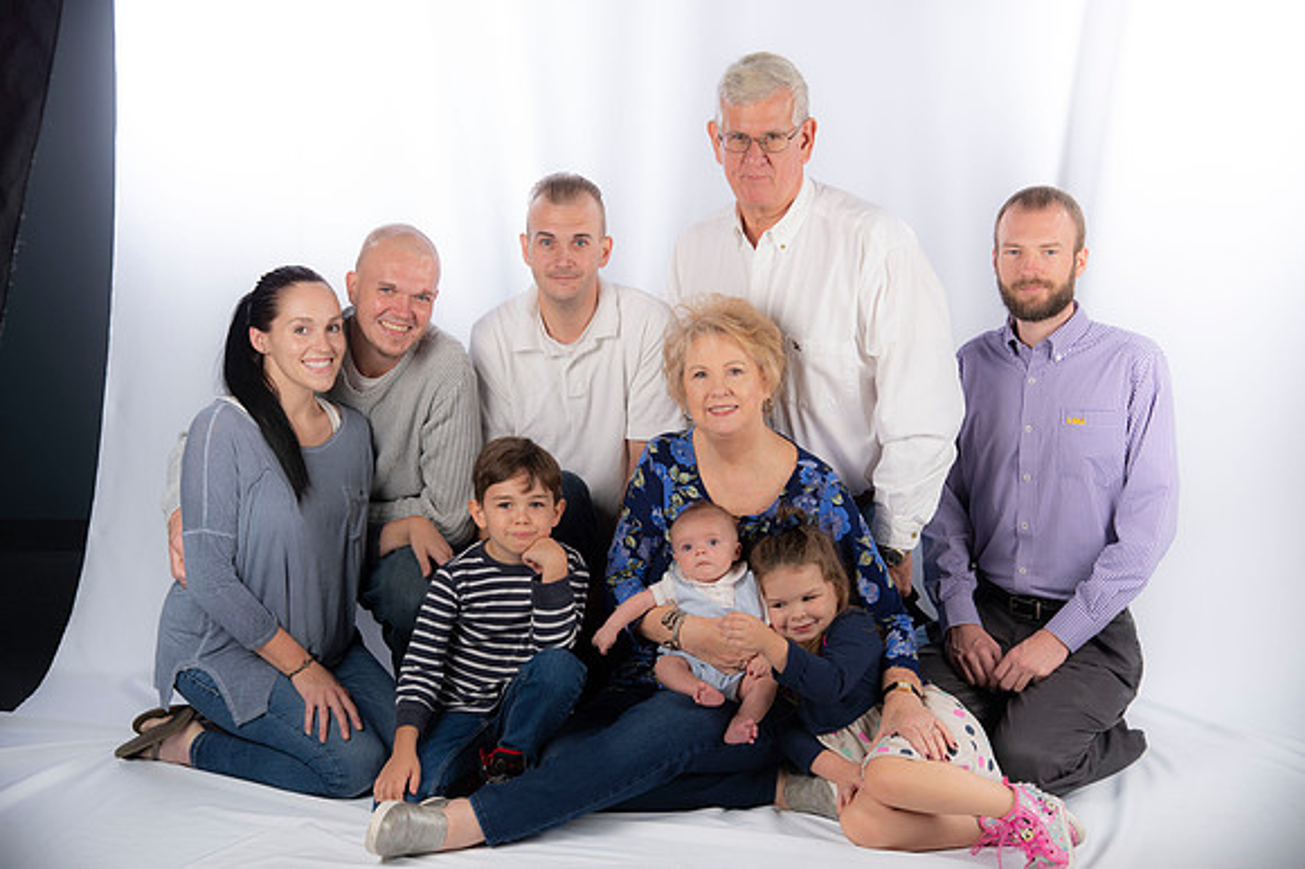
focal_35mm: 65
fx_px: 2355
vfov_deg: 20.9
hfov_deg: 31.0
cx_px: 652
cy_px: 434
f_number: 5.6
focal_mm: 65
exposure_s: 1/200
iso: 100
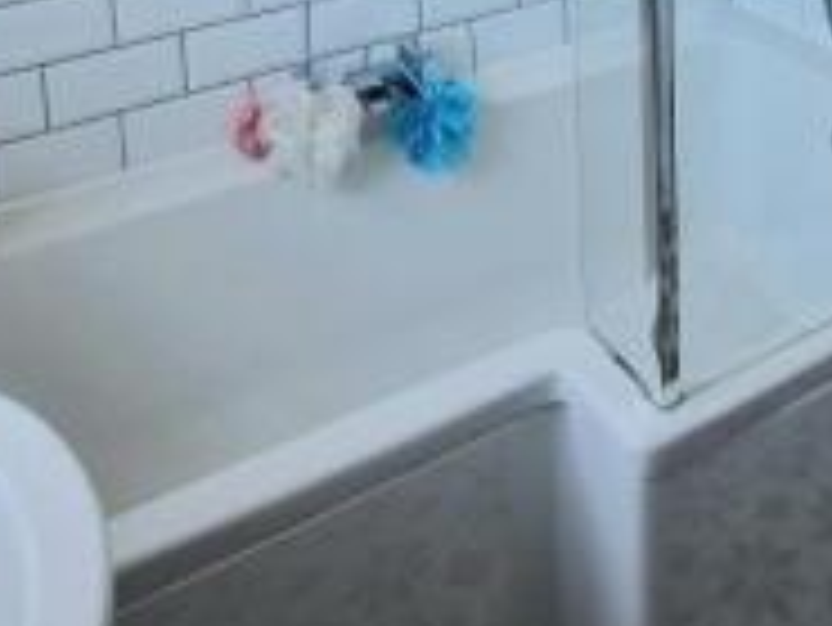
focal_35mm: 41
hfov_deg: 45.3
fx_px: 986
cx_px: 528
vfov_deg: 26.2
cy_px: -304
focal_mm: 2.2
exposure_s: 1/50
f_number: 2.2
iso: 125
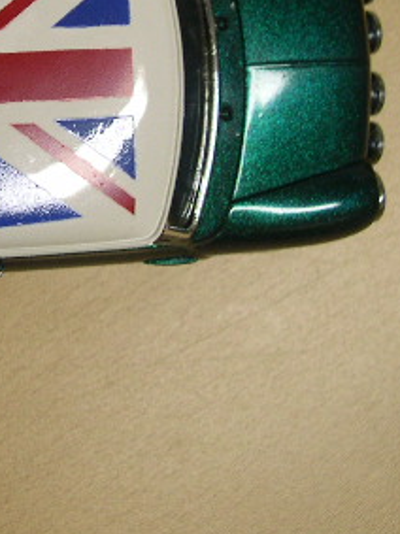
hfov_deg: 16.7
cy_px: 87
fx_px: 1326
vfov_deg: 22.4
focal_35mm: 86
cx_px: -25
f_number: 2.8
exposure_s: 1/13.2
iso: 100
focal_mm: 8
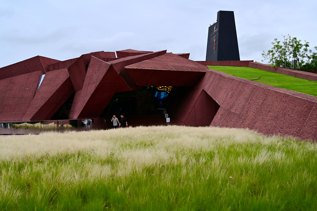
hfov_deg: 54.4
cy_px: 106
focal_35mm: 35
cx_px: 158
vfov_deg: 37.9
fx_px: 308
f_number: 5.6
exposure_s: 1/400
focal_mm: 35
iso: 200
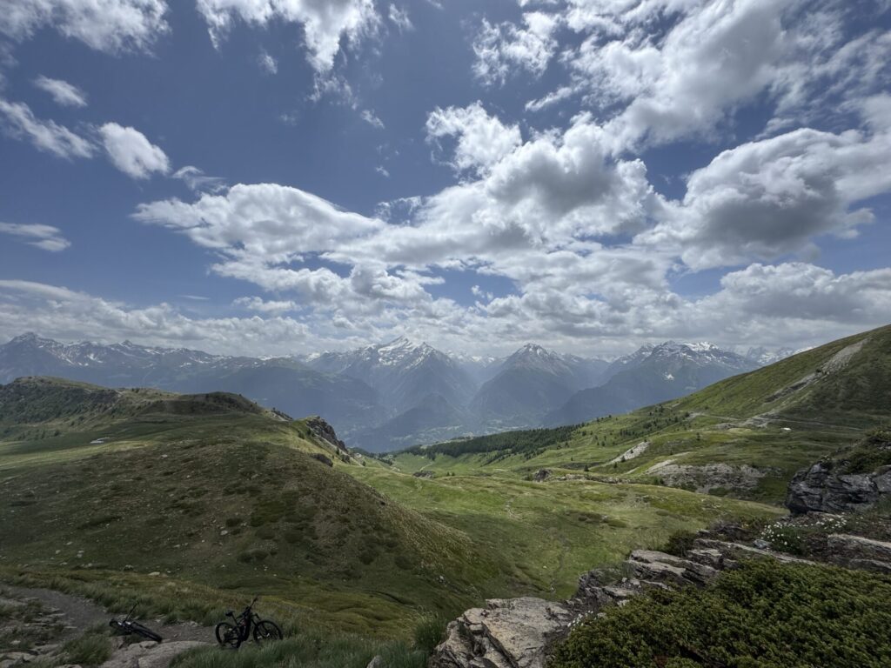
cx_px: 446
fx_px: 360
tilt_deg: +4.0
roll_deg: +1.1
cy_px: 334
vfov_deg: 85.7
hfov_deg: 102.1
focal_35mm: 14
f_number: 2.2
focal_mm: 2.22
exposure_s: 1/4367
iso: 40
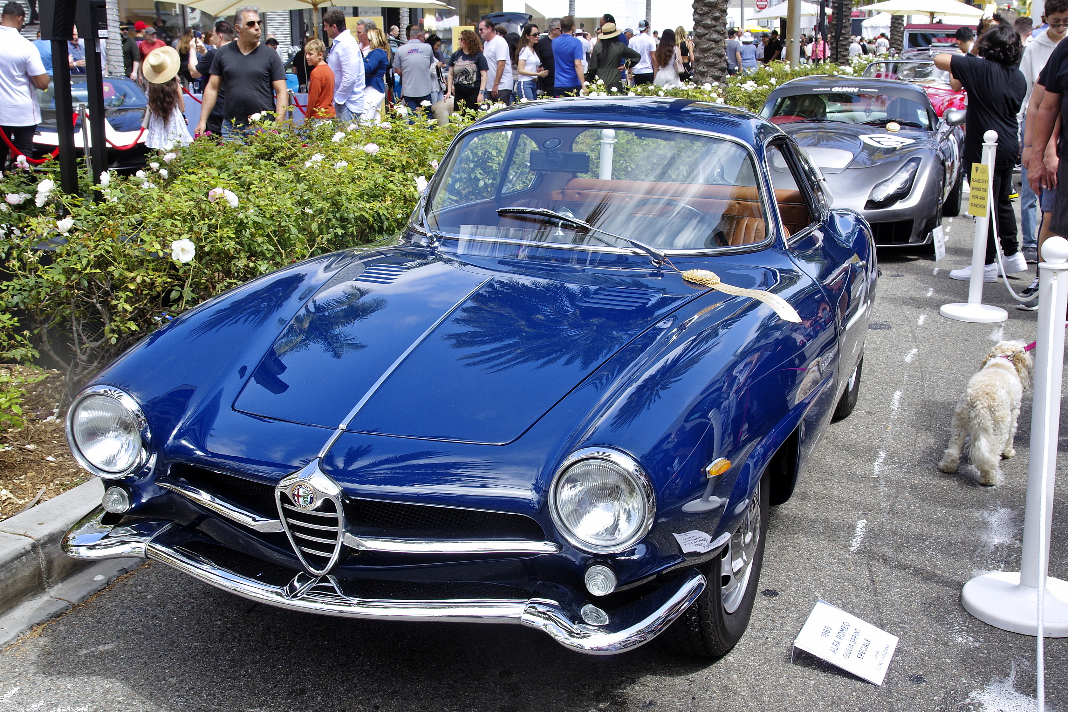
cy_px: 356
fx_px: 1068
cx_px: 534
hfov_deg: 53.1
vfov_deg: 36.9
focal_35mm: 36
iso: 200
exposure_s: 1/60
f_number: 8
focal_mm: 23.75
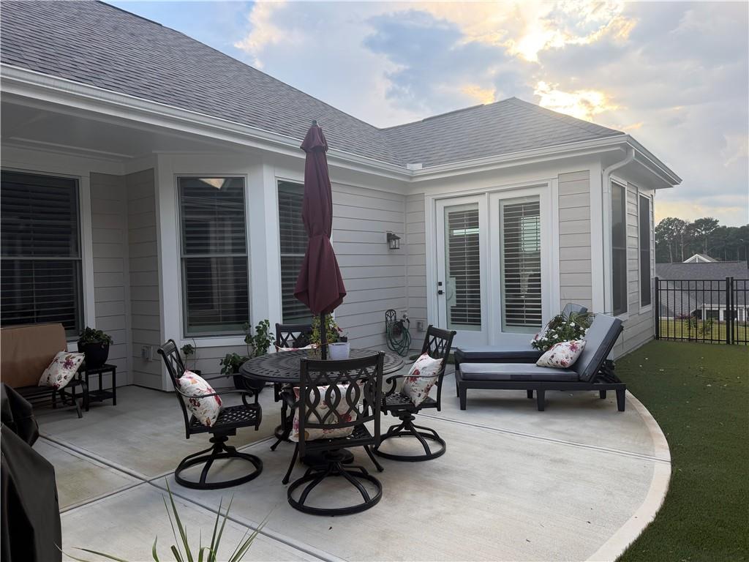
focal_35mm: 24
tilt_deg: -2.1
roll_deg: +1.7
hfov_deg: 71.6
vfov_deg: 56.8
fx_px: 519
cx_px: 374
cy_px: 281
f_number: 1.78
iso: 100
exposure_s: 1/1174
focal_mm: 6.76
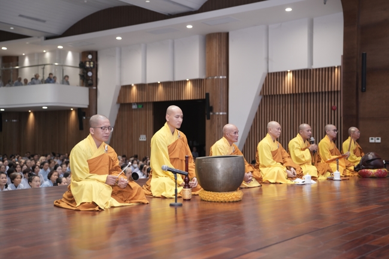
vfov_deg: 28.6
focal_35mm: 47
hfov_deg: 41.9
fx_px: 508
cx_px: 194
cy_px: 130
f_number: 2.2
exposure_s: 1/160
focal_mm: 47
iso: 800
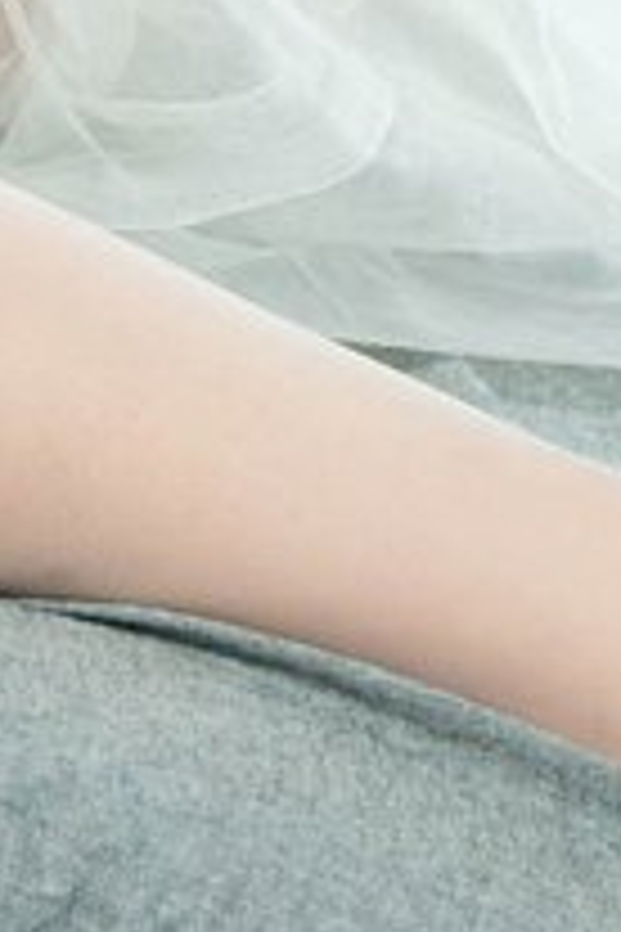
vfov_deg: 7.8
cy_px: -1288
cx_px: 68
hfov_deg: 5.6
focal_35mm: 244
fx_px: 6313
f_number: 9
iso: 320
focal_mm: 42
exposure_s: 1/125
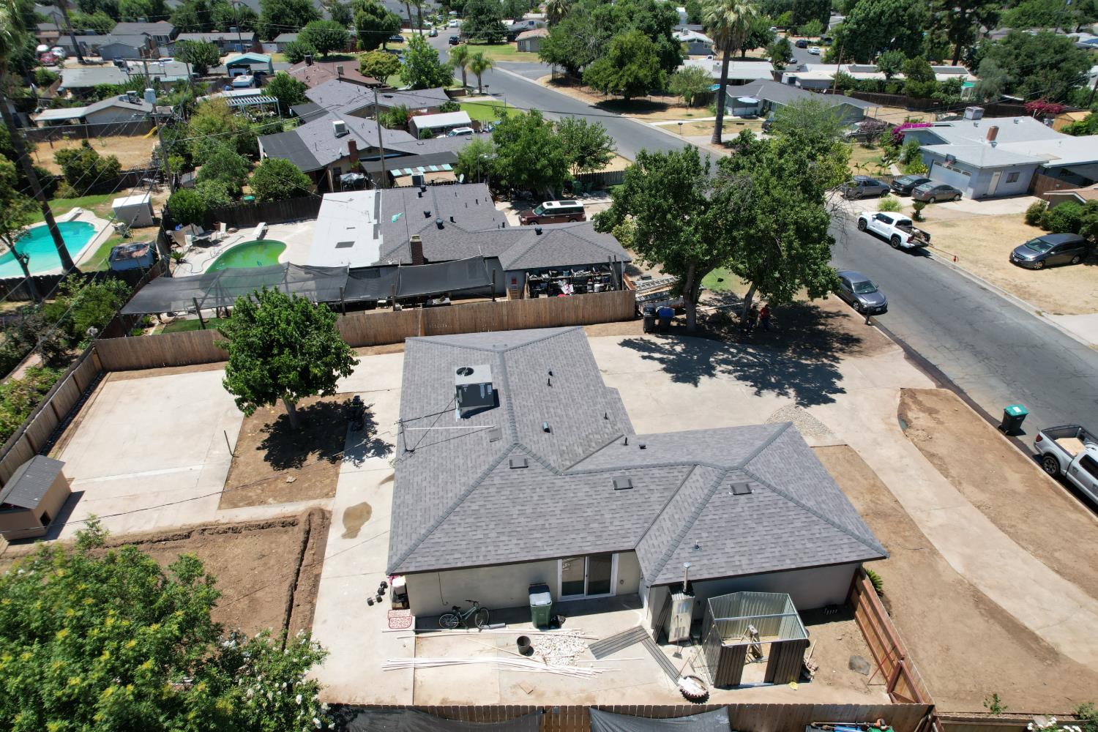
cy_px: 366
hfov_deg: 78.6
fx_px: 671
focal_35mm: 22
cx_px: 549
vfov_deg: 57.2
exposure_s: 1/2000
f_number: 2.8
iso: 130
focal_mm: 8.38
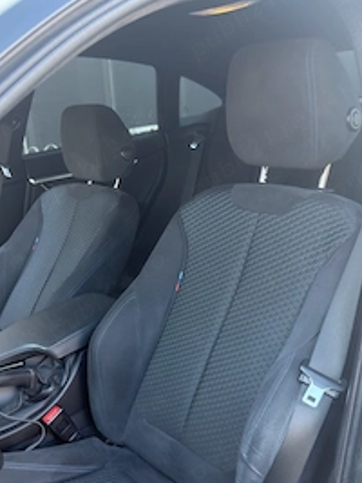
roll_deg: +4.3
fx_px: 502
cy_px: 318
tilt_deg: -24.6
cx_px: 143
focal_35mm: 36
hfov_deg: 39.4
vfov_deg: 50.5
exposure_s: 1/152
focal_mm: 6.76
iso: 200
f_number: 1.78
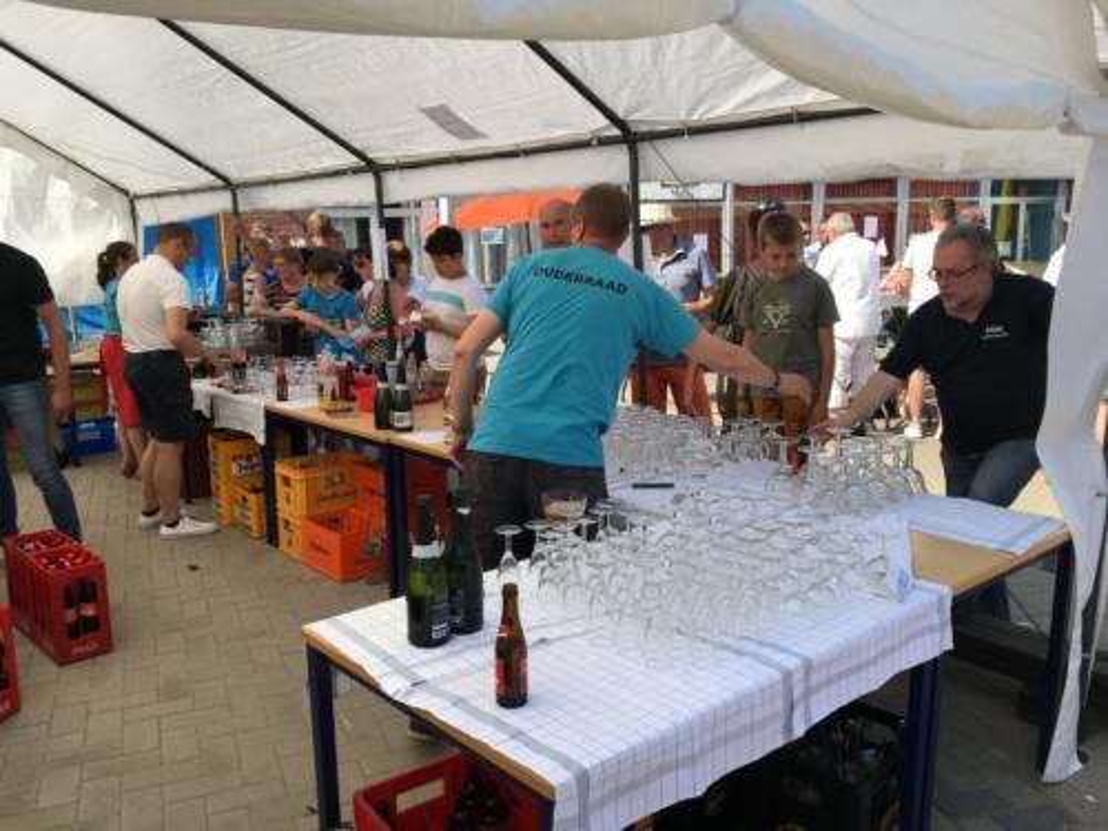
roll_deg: -0.5
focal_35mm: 29
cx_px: 554
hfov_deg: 61.7
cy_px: 416
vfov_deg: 48.2
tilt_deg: -10.5
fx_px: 928
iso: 25
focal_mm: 4.15
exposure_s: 1/905
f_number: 2.2
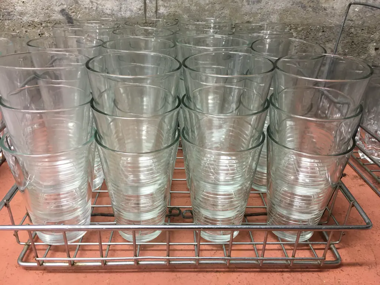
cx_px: 190
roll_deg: -2.9
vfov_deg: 48.2
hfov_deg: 61.7
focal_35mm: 29
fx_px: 318
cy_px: 142
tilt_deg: -24.5
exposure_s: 1/17
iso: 40
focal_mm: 4.15
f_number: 2.2
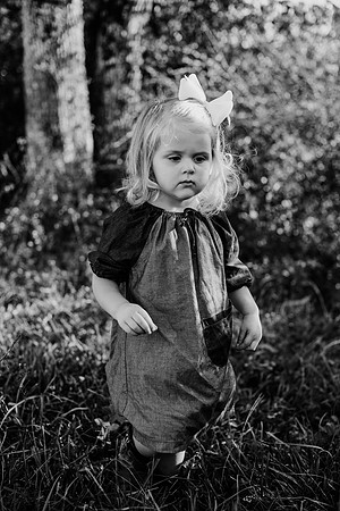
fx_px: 708
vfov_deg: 39.6
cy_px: 256
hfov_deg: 27.0
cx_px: 170
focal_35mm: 50
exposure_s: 1/800
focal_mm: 50
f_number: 2.8
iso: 200
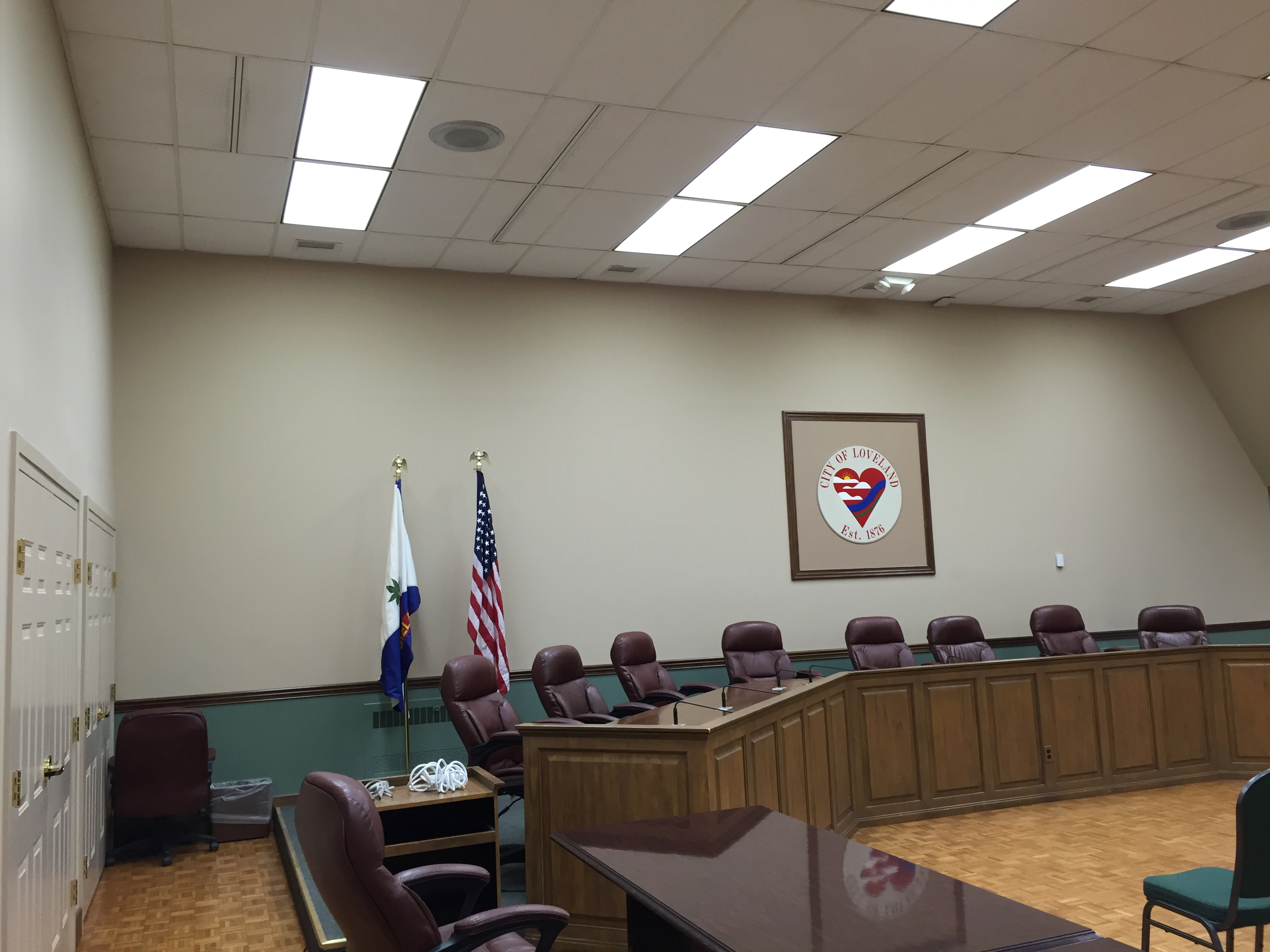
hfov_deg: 61.7
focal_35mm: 29
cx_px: 635
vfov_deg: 48.2
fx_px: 1064
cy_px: 476
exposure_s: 1/30
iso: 64
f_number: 2.2
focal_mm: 4.15
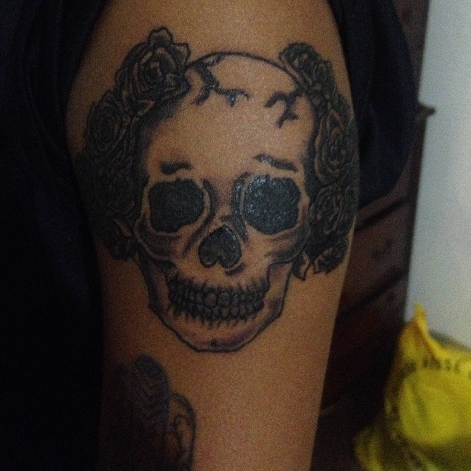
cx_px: 235
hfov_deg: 40.0
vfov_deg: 39.7
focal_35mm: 42
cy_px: 174
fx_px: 647
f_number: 2.4
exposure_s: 1/15
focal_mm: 4.28
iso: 800
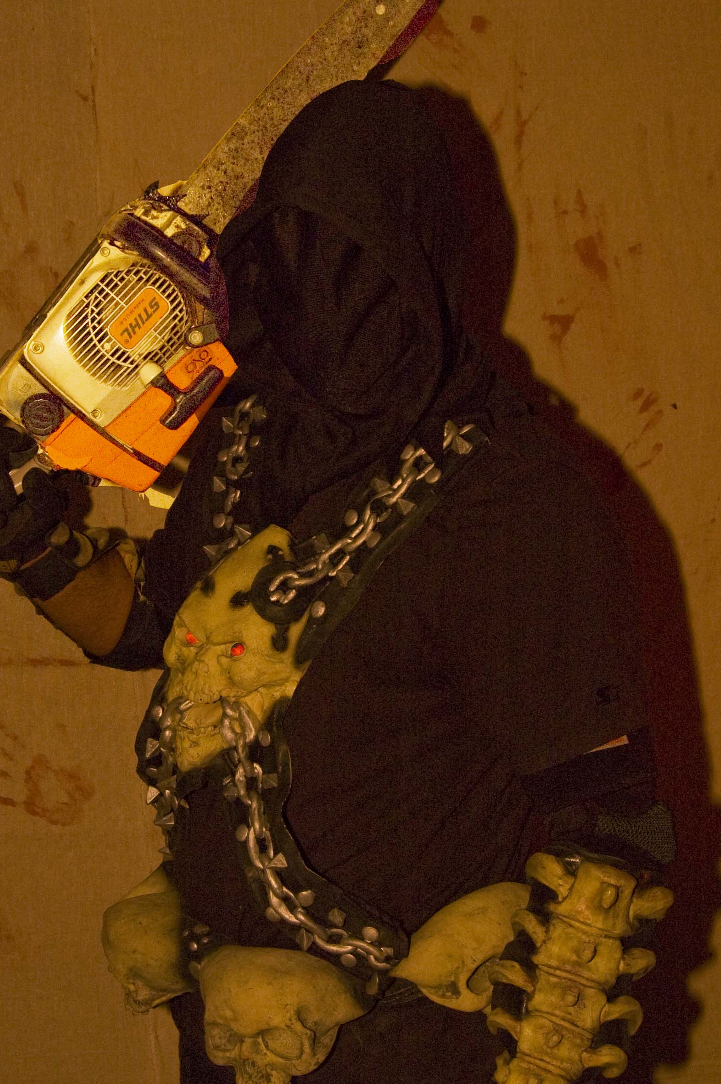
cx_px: 311
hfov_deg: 23.7
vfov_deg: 35.1
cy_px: 560
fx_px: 1715
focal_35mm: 57
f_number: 9
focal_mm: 30
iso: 640
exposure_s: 1/30
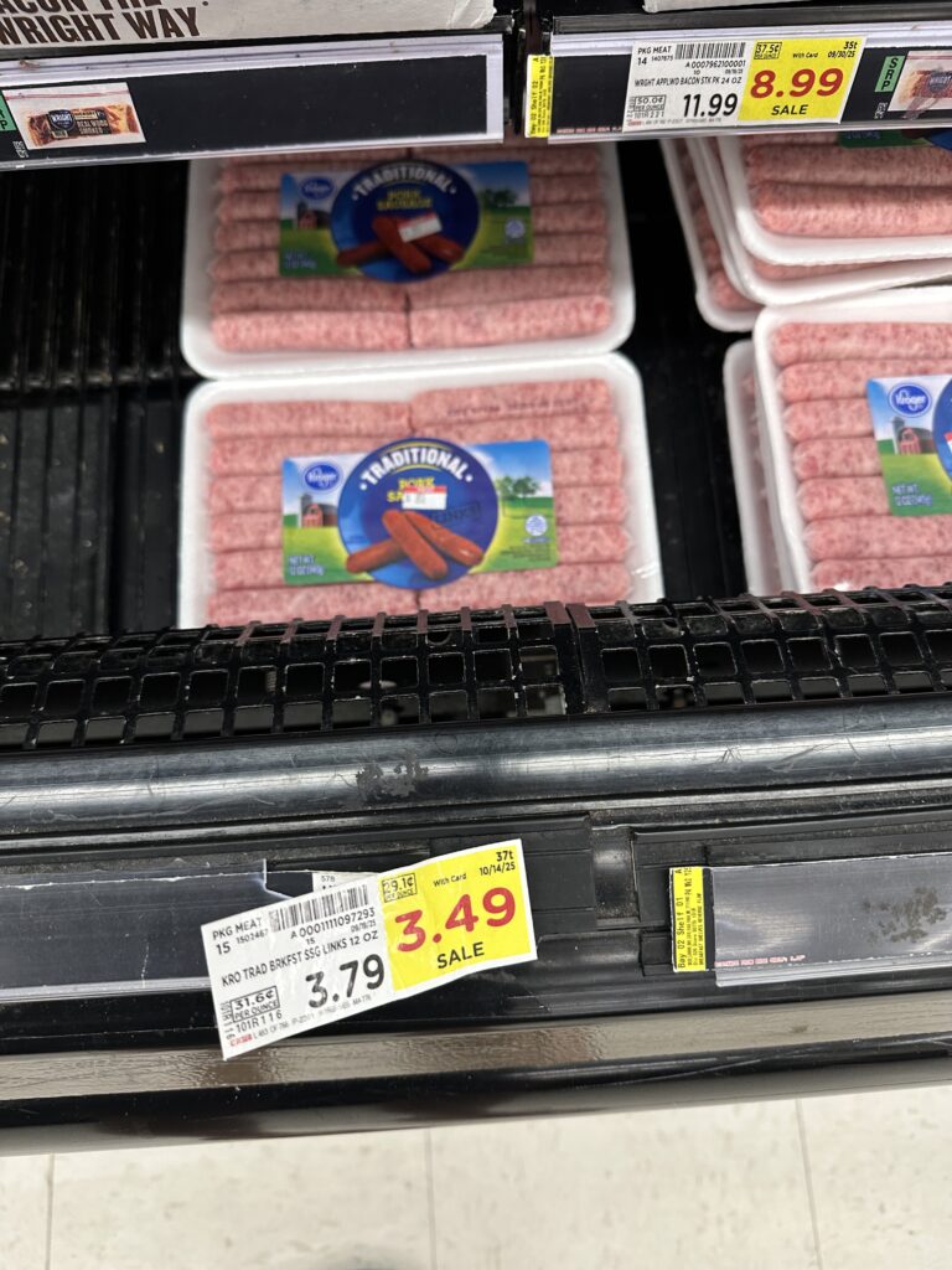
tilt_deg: -73.4
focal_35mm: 24
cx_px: 476
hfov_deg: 56.8
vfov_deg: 71.6
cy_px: 635
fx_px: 880
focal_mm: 6.86
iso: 160
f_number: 1.78
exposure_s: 1/110
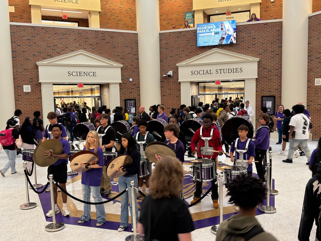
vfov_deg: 40.7
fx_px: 325
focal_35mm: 35
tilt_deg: -5.9
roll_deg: +1.5
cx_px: 160
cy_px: 120
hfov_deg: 52.6
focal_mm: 6.76
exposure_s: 1/40
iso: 320
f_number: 1.78
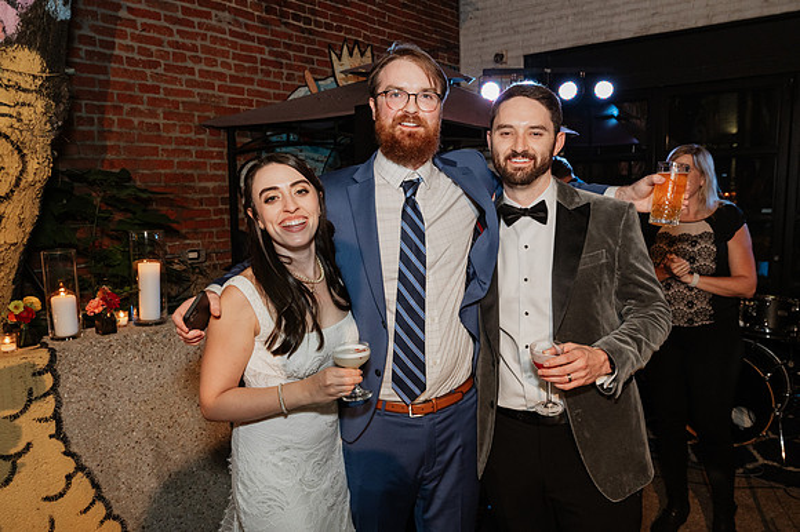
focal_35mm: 27
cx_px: 400
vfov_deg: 47.3
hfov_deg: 66.7
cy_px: 266
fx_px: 608
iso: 2500
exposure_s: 1/125
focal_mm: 26.5
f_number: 6.3
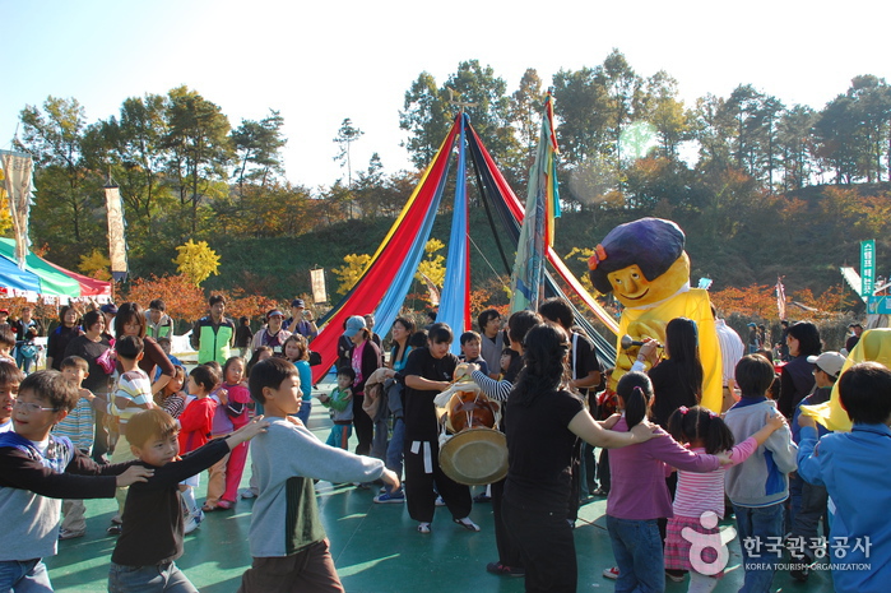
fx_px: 742
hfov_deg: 62.0
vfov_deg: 43.5
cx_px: 446
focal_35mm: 30
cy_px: 296
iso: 220
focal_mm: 20
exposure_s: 1/250
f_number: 5.6
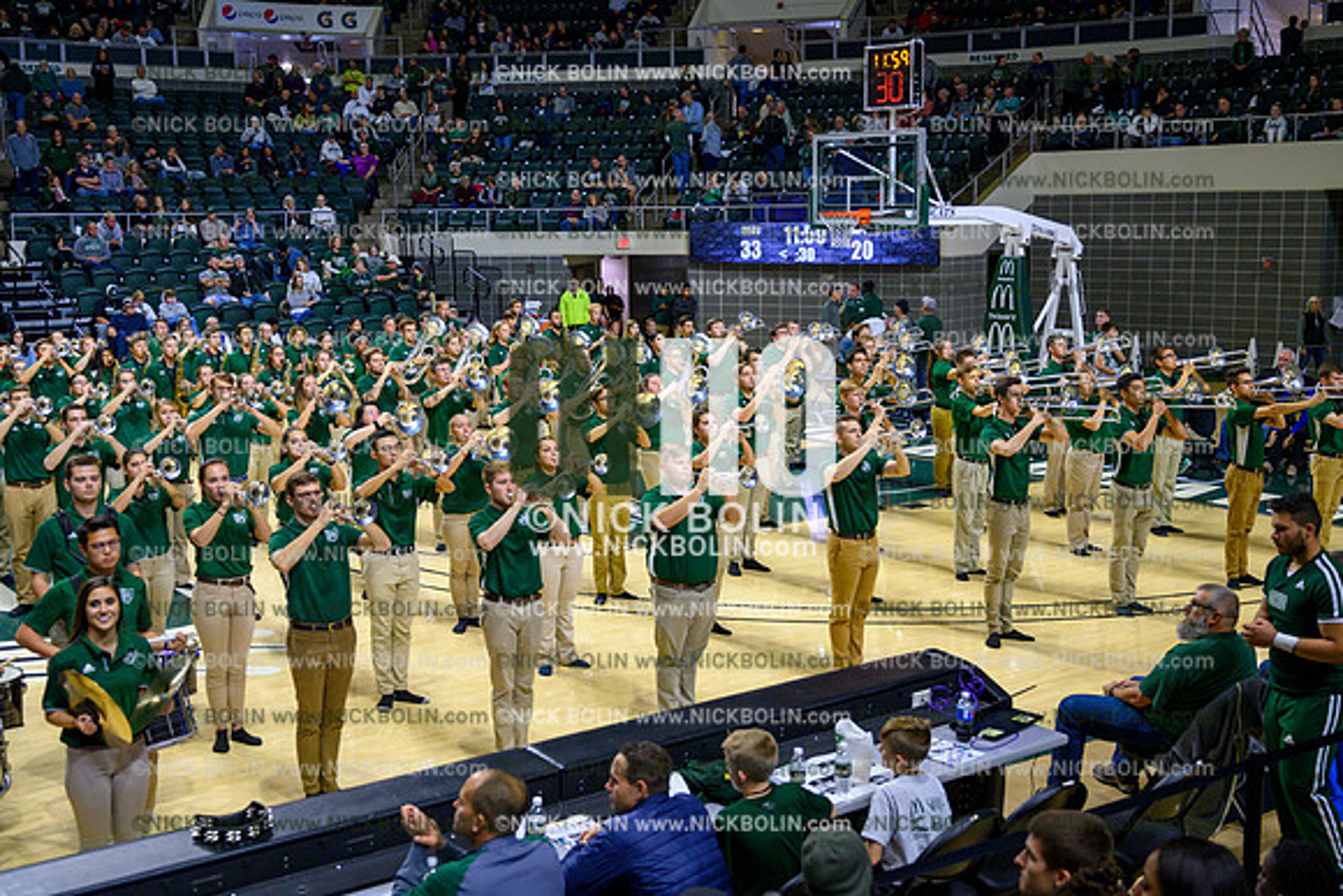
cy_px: 448
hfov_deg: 47.4
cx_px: 672
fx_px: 1530
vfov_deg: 32.6
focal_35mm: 41
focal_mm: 41
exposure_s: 1/500
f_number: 4.5
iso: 3200
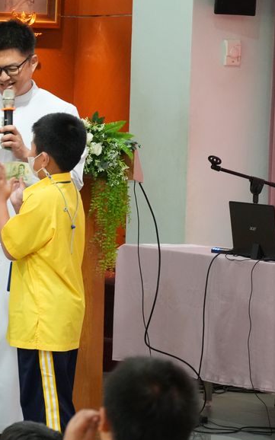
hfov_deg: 5.5
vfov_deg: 8.8
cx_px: -53
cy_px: 203
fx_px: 2867
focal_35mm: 239
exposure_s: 1/80
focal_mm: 86
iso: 4000
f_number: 5.6
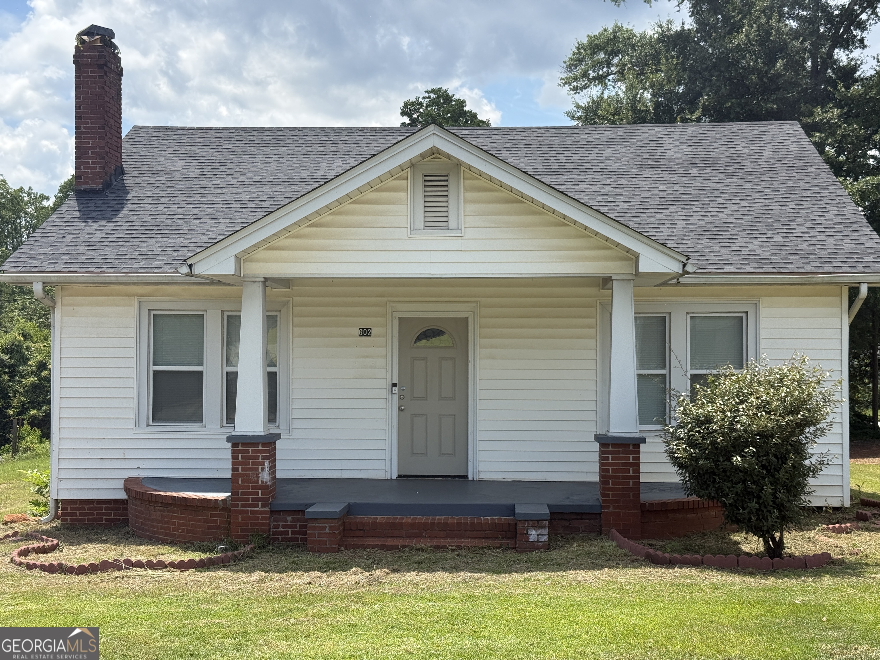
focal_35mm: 48
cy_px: 330
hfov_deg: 39.7
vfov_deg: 30.3
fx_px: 1220
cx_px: 440
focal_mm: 6.76
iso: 80
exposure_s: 1/3226
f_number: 1.78
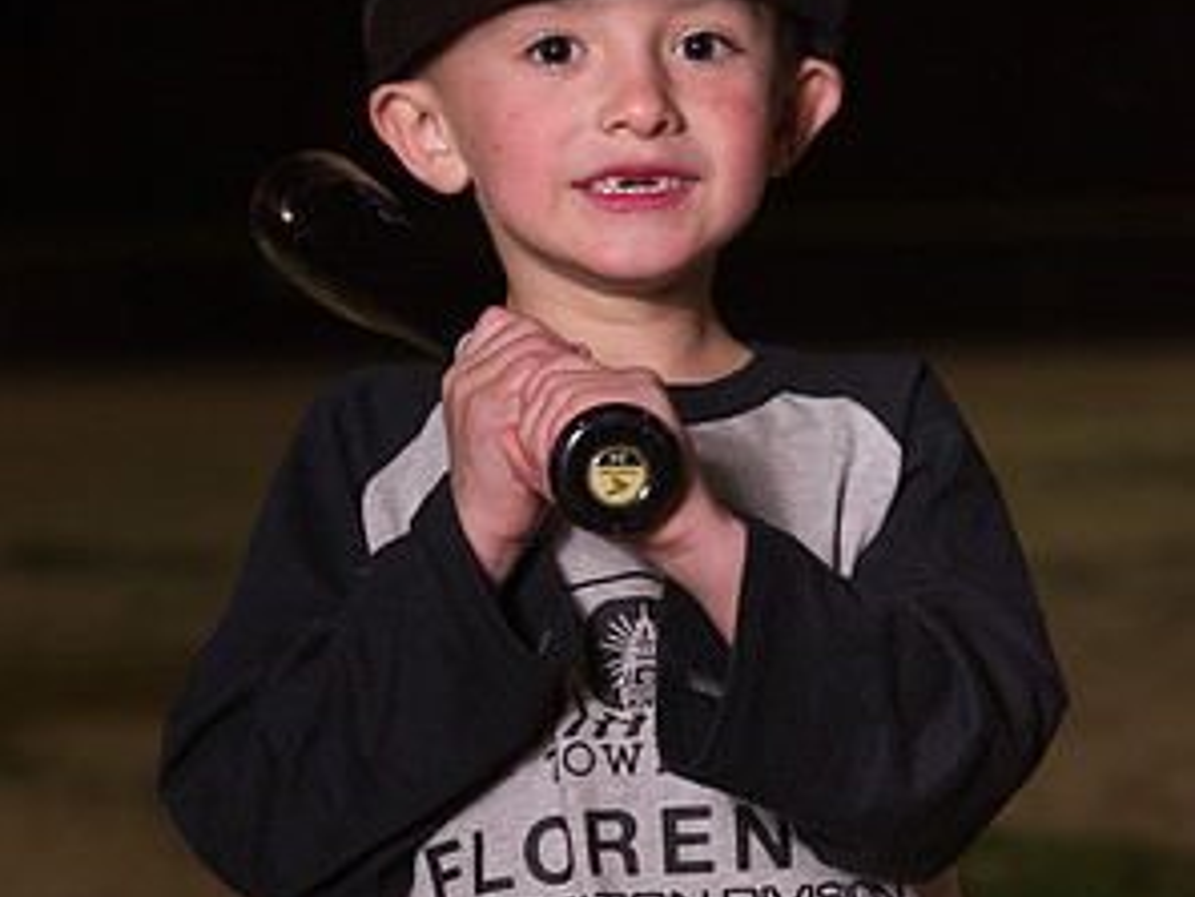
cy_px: 664
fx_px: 5629
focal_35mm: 163
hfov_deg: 12.1
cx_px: 595
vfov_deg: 9.1
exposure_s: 1/500
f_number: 5.6
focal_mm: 112
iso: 2000
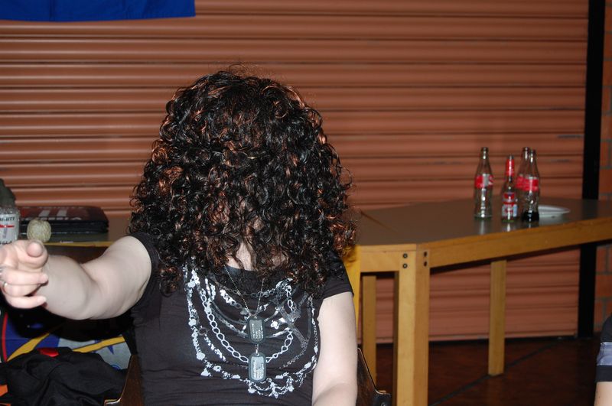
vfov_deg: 18.1
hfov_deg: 27.0
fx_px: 1273
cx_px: 306
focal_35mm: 75
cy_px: 203
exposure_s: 1/60
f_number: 5.6
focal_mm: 50
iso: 400
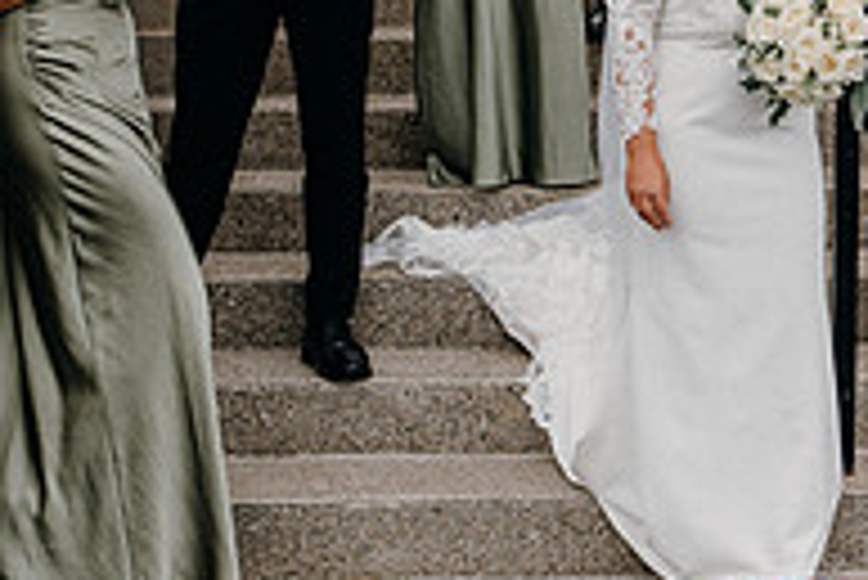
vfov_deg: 13.4
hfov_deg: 20.2
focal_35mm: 99
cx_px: 783
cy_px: -137
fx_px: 2389
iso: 320
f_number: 5.6
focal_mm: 33
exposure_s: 1/250
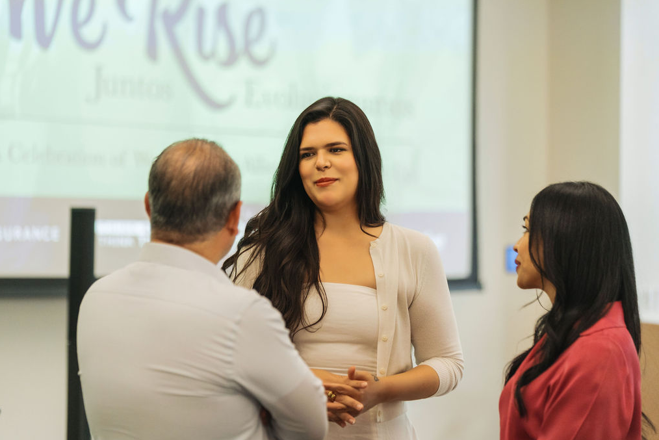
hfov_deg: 19.1
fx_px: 1959
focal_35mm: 107
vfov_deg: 12.8
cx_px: 331
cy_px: 221
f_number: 2.8
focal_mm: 106
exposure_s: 1/160
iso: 2500
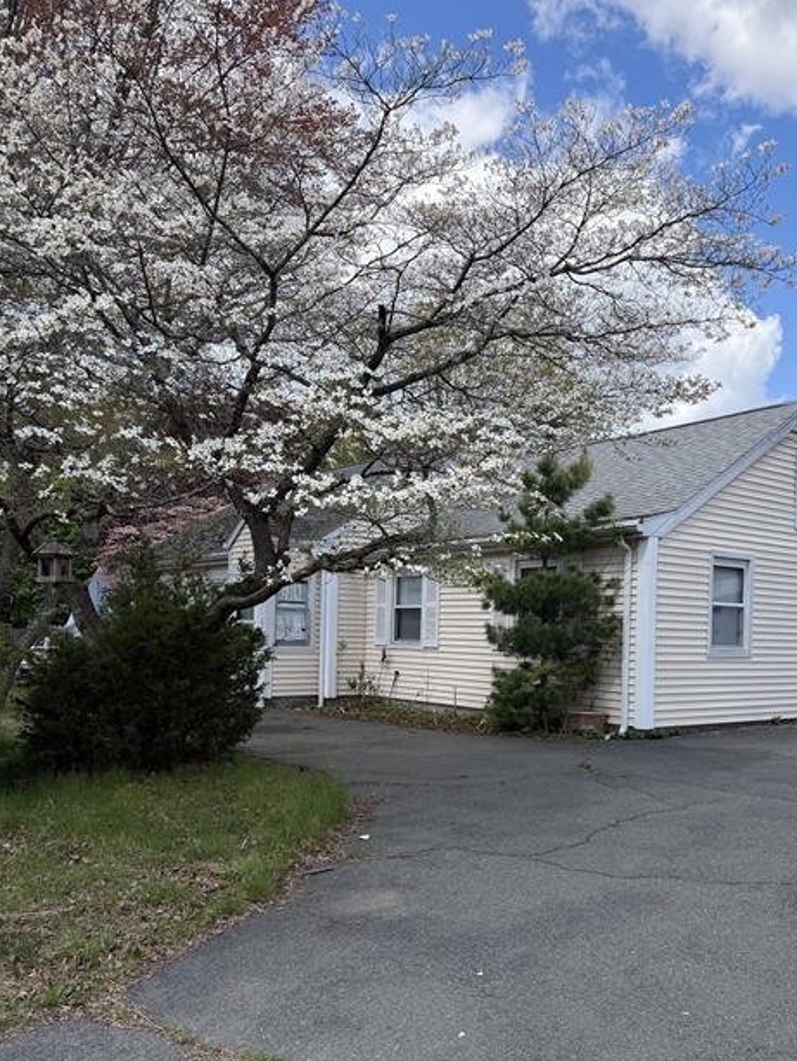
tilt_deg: +0.1
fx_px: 920
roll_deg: -2.1
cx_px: 446
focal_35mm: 30
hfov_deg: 46.7
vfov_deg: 59.5
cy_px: 627
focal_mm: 6.76
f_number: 1.78
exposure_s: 1/2370
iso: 80
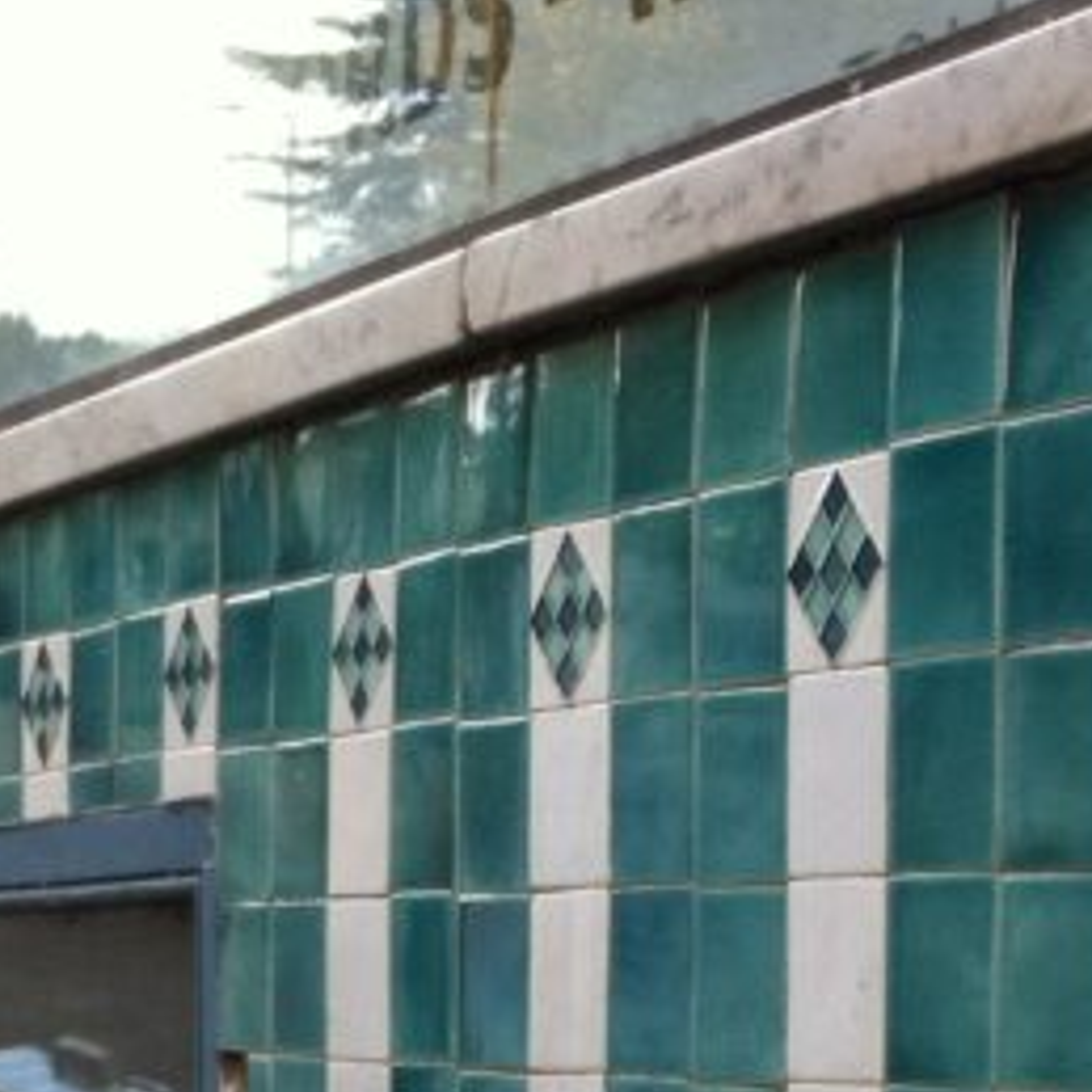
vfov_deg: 14.0
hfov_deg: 14.3
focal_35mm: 122
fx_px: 4354
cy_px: 1191
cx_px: 654
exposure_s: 1/128
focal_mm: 3.85
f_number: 2.8
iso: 80
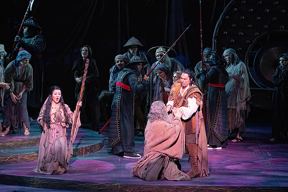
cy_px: 96
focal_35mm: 200
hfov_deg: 10.3
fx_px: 1600
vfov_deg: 6.9
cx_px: 144
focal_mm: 200
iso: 20000
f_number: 9
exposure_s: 1/320
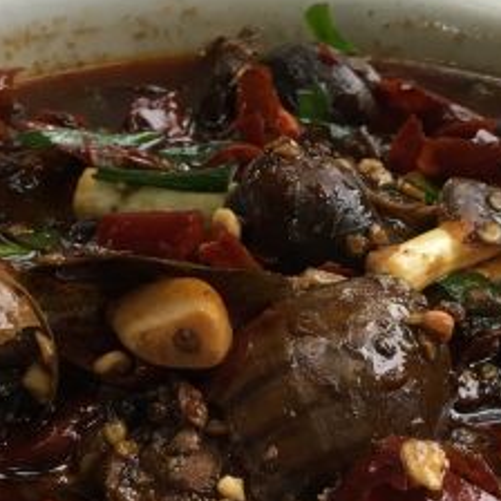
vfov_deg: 21.0
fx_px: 1310
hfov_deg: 21.7
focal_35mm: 80
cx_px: 242
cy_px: 486
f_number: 2.2
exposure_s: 1/17
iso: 40
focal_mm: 4.15
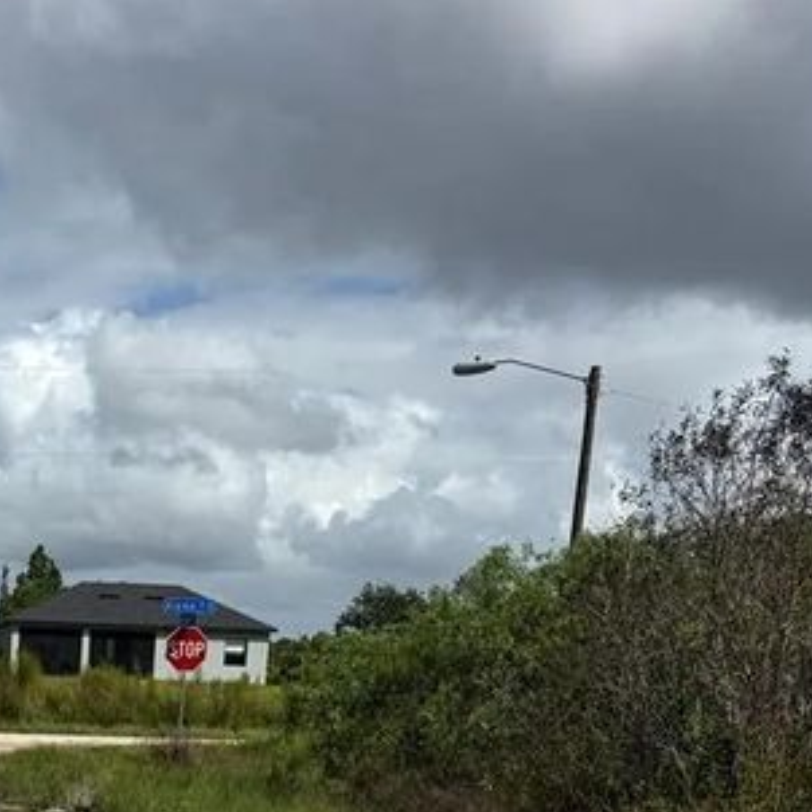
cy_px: 1037
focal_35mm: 60
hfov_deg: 26.9
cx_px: -13
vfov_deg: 25.0
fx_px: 1592
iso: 80
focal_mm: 6.76
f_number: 1.78
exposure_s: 1/7092
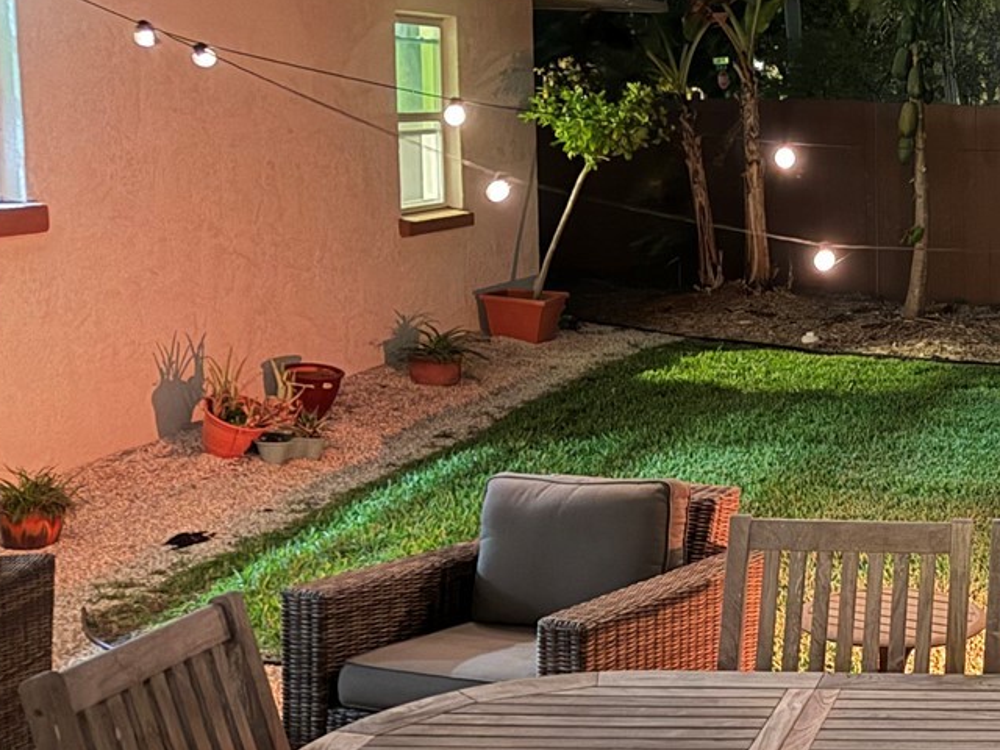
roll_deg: -0.9
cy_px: 291
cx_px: 1227
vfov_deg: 24.4
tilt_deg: -5.8
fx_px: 1733
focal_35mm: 60
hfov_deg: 27.8
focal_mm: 6.76
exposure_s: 1/5
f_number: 1.78
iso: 1600
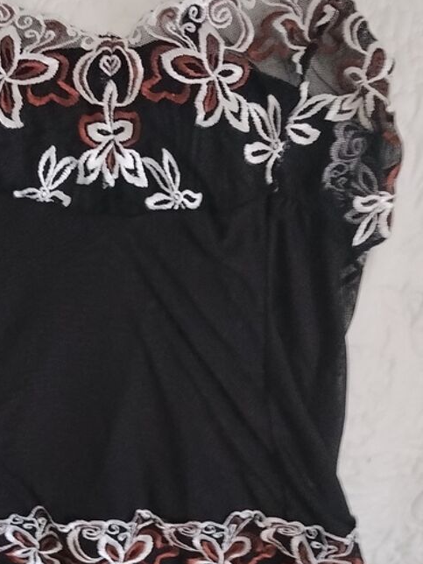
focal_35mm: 60
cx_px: 111
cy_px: 355
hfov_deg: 24.2
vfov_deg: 32.0
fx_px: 978
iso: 250
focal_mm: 3.96
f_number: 1.8
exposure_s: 1/33
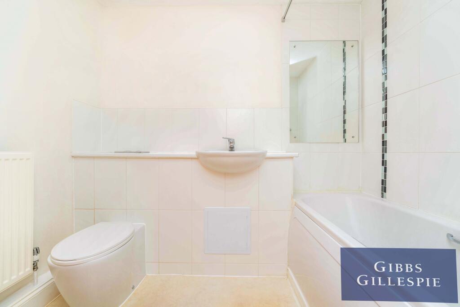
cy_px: 154
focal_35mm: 14
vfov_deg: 81.2
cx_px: 230
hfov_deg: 104.2
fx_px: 179
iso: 320
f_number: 8
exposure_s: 1/160
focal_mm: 14
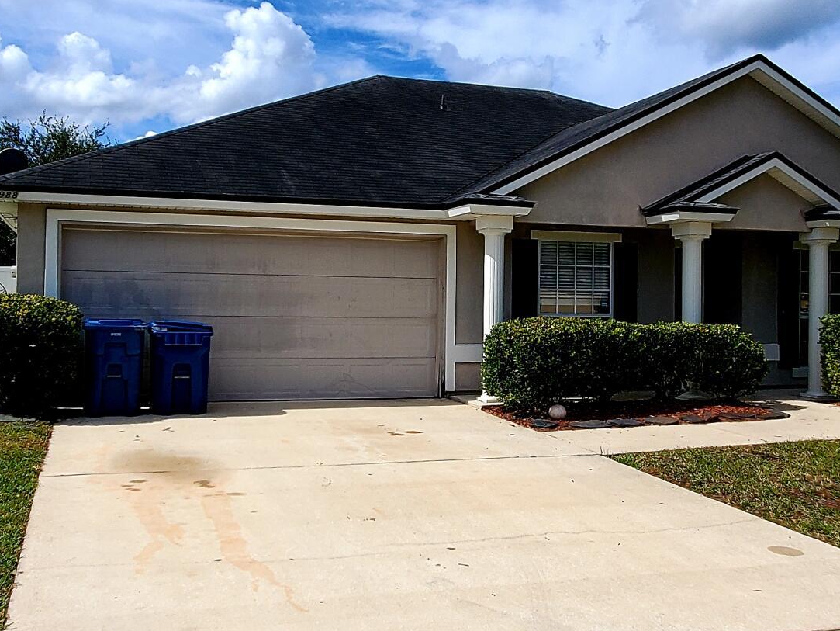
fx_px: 874
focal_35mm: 36
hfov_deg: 51.2
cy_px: 264
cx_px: 373
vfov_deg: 39.6
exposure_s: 1/2000
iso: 50
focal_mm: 1.8
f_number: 2.2
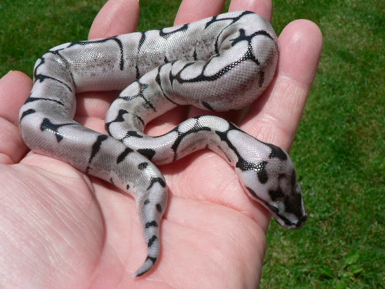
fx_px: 423
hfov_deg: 48.9
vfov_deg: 37.7
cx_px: 186
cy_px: 145
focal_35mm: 38
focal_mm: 6
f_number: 5.6
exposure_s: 1/500
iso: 80
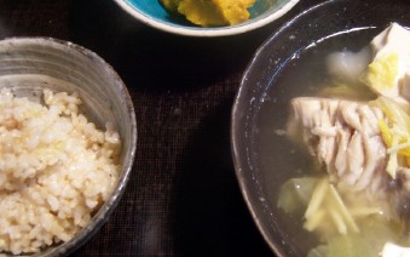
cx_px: 213
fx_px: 503
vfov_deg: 28.6
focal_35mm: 45
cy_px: 122
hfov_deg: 44.3
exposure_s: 1/8
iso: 160
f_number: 2.8
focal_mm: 7.5
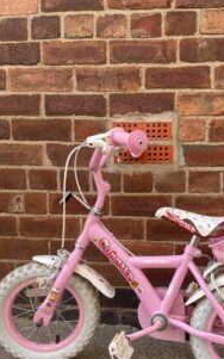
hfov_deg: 37.6
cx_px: 160
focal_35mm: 33
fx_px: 322
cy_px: 208
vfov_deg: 57.9
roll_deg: -1.9
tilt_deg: -6.2
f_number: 1.6
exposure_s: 1/475
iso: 32
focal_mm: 4.2
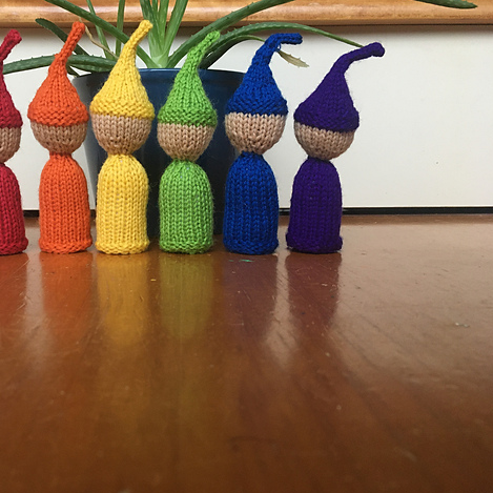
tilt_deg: -10.0
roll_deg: +0.9
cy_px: 247
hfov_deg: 46.4
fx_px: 564
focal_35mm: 35
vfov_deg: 47.2
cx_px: 160
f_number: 2.2
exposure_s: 1/30
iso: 160
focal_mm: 4.15
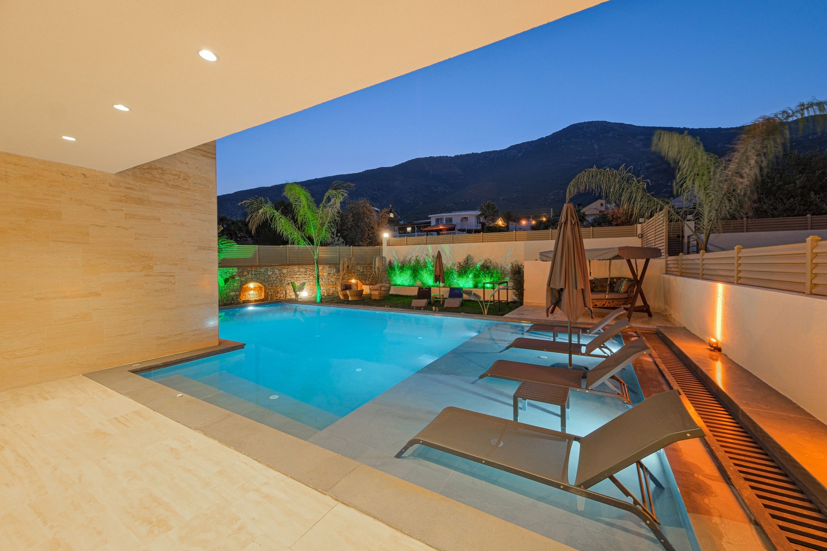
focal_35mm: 12
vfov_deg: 90.0
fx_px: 276
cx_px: 414
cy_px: 276
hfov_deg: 112.6
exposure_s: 2.5
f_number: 7.1
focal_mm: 8
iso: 320
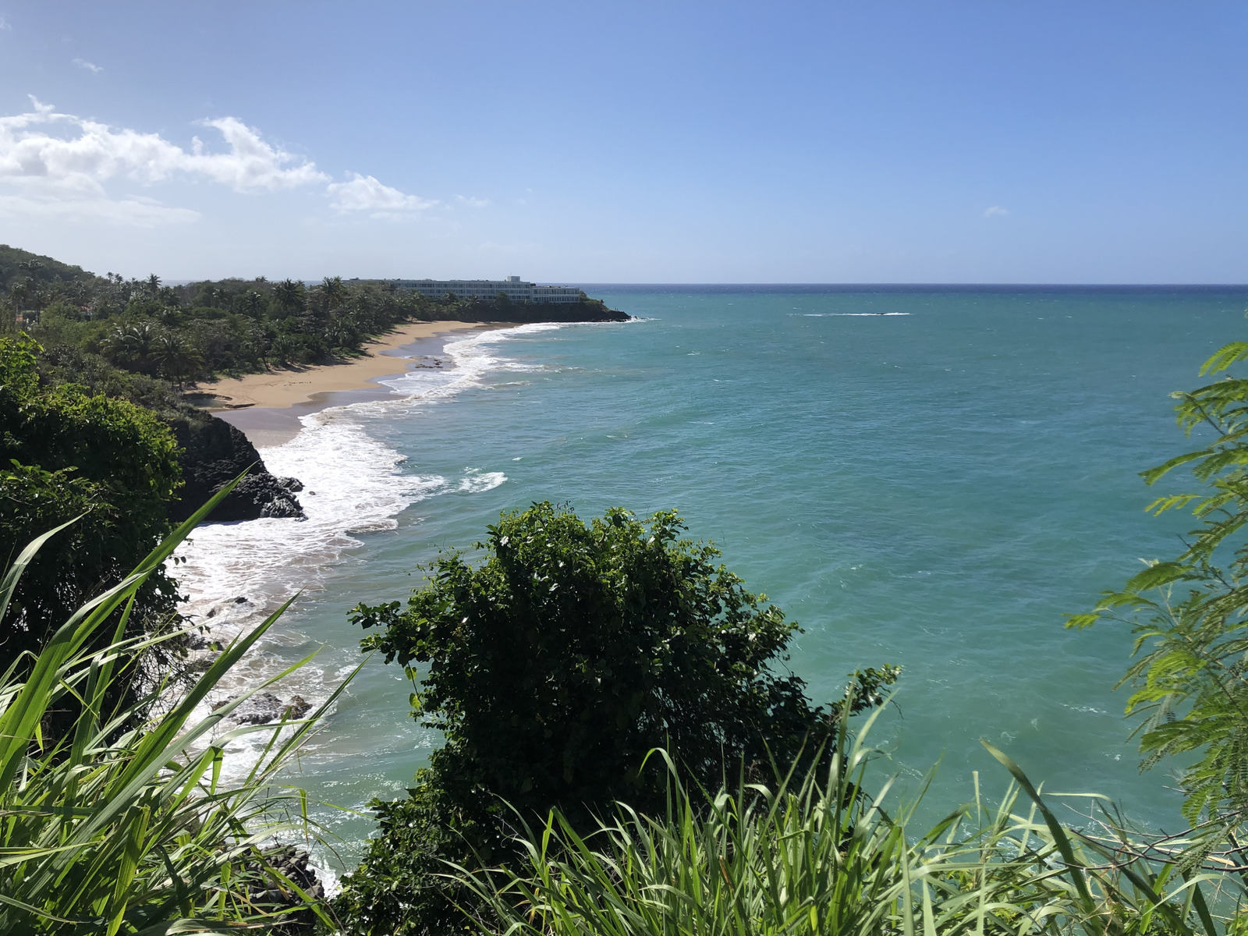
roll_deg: +0.6
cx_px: 624
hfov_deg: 63.4
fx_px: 1009
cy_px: 468
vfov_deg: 49.7
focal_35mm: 28
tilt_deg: -10.3
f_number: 1.8
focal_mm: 4
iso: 25
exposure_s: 1/4000
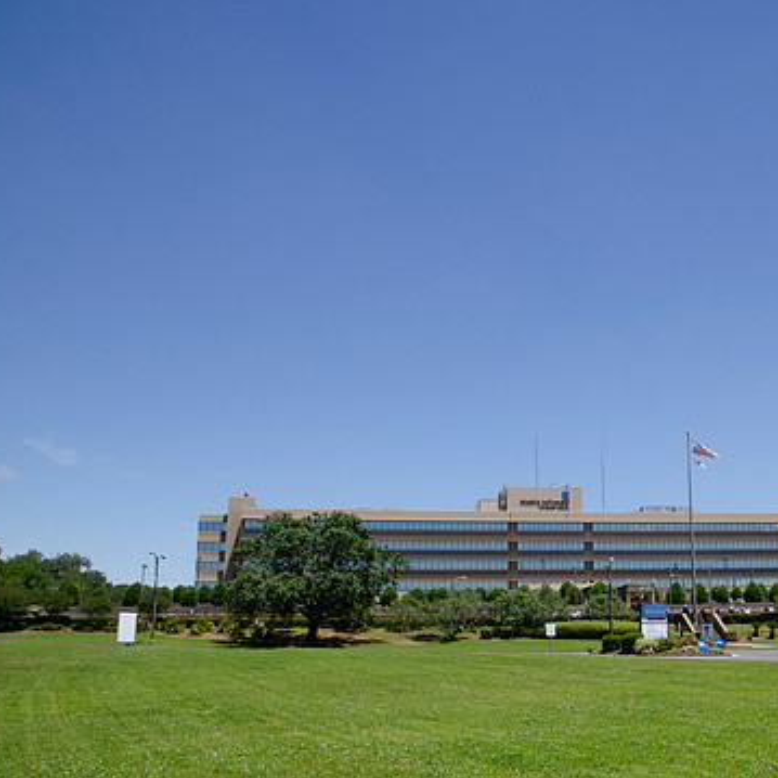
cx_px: 600
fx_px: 941
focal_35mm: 37
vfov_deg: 44.9
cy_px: 414
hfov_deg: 43.2
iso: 400
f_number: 13
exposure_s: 1/640
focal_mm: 18
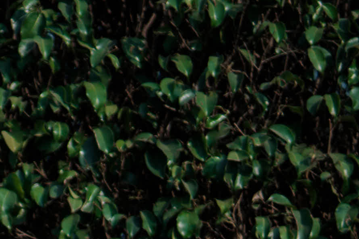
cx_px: -605
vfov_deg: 4.7
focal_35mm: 275
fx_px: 2743
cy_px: 840
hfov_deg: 6.9
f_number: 1.6
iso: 50
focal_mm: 35
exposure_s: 1/2500
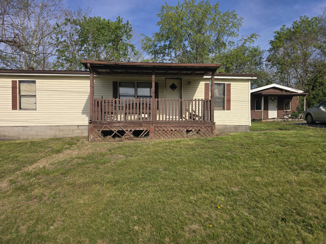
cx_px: 163
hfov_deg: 73.9
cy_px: 122
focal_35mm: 23
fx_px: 217
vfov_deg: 58.9
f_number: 1.7
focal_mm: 6.3
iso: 12
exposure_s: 1/1016
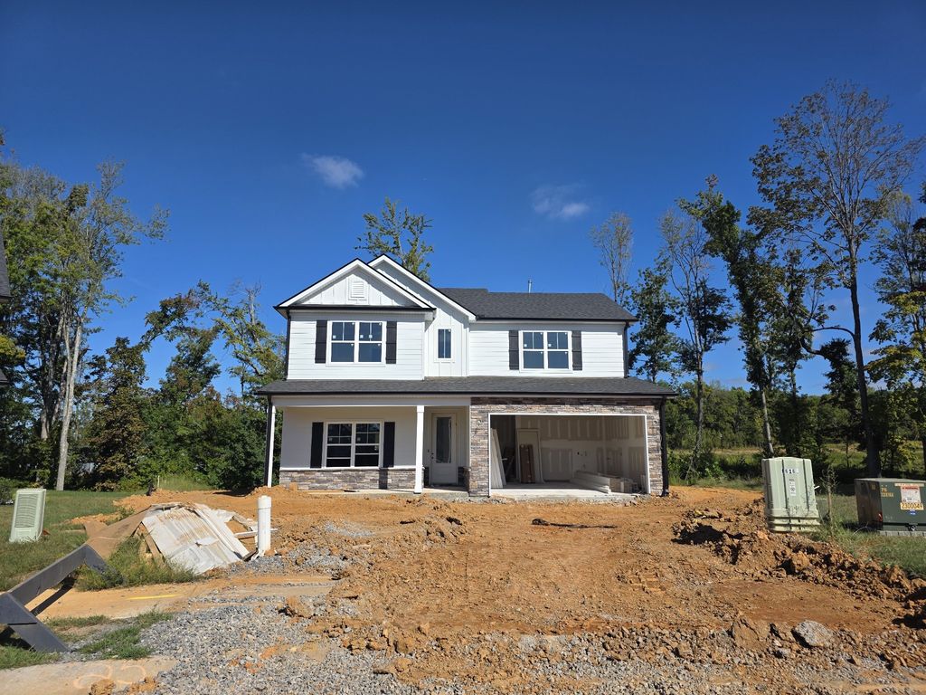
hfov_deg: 73.9
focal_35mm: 23
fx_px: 615
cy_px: 348
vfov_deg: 58.9
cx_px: 463
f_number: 1.7
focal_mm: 6.3
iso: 80
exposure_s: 1/7944
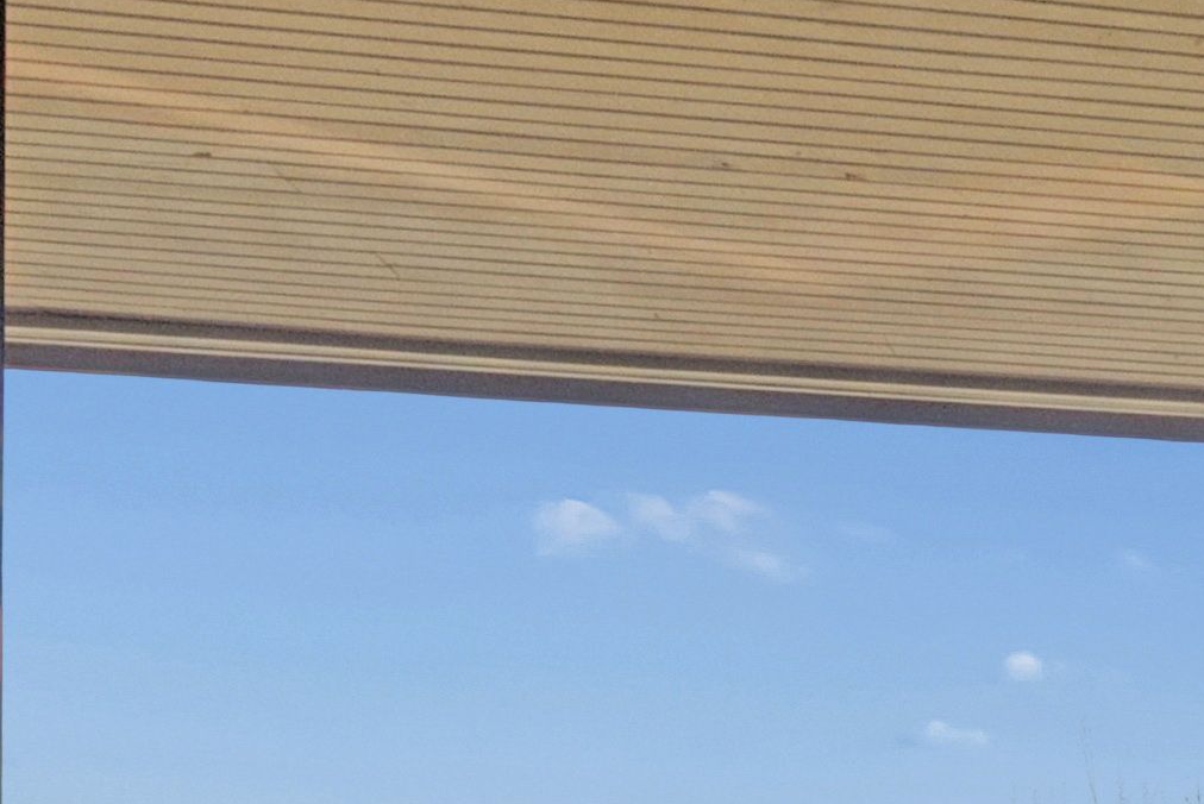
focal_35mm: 88
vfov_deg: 14.6
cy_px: 1148
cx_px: 2218
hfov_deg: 18.0
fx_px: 2945
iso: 400
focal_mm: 21
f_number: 16
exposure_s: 1/125
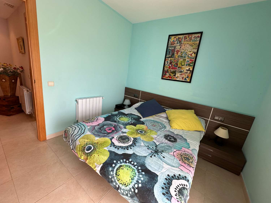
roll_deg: -7.7
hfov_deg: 102.1
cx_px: 136
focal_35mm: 14
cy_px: 102
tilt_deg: -13.5
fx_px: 110
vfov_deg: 85.7
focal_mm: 2.22
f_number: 2.2
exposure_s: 1/99
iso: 80
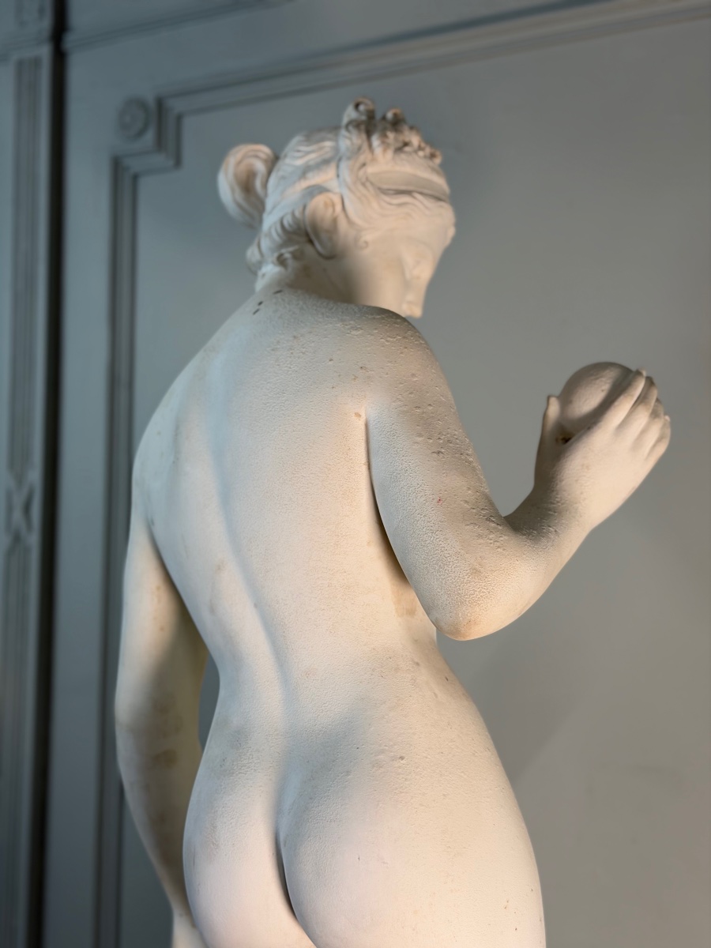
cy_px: 474
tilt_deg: +5.9
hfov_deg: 30.3
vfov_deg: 39.7
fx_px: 1315
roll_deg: -0.7
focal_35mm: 48
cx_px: 356
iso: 50
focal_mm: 6.76
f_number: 1.78
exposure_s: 1/50
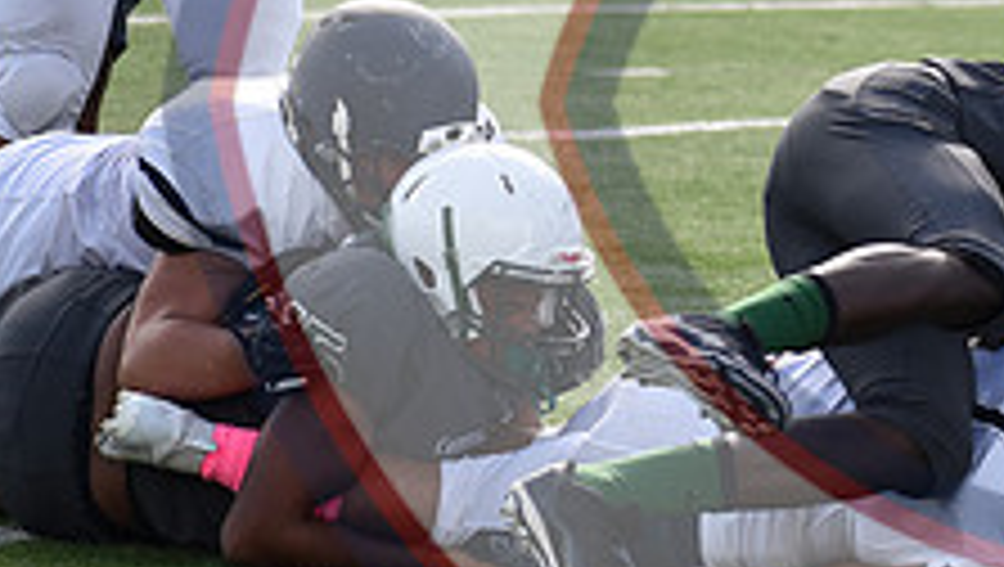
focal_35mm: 457
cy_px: 101
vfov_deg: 2.7
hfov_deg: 4.7
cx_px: 1153
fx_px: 12179
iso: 400
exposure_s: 1/1250
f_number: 4.8
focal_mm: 112
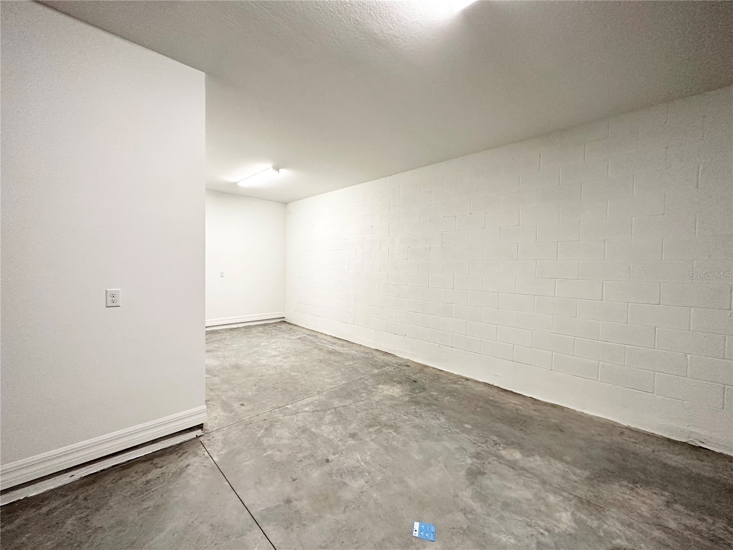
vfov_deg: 85.7
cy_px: 275
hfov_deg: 102.1
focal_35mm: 14
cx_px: 366
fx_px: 296
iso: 200
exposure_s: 1/120
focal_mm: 2.22
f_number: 2.2
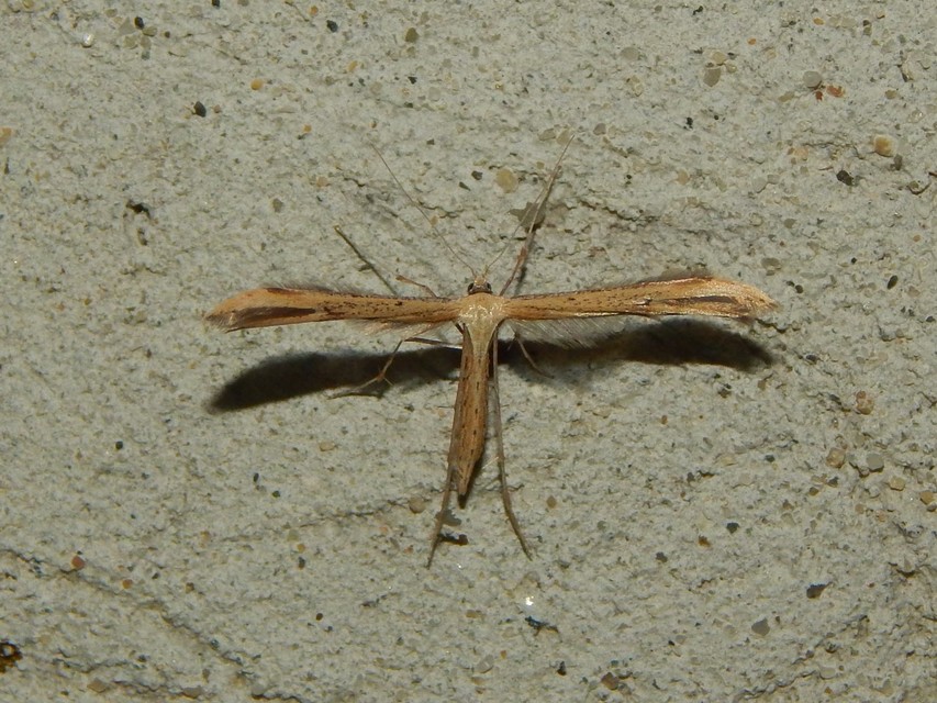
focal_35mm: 104
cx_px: 468
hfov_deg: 18.9
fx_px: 2816
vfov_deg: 14.2
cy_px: 352
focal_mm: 18.7
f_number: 9
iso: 200
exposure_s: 1/30
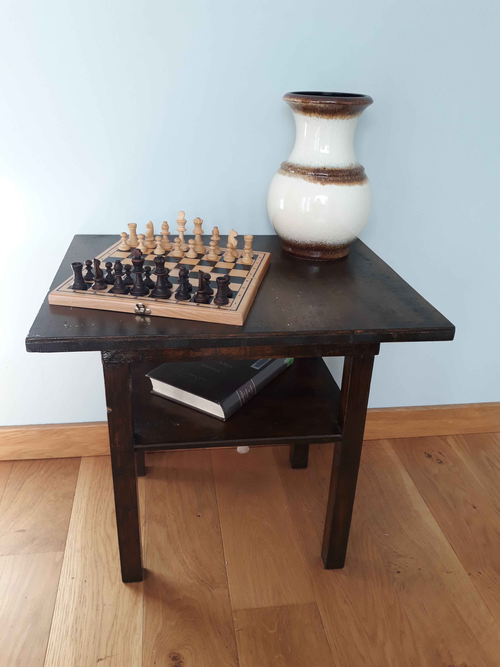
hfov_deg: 51.4
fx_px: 520
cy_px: 334
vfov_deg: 65.3
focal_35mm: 27
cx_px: 250
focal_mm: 3.71
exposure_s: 1/50
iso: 40
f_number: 1.7
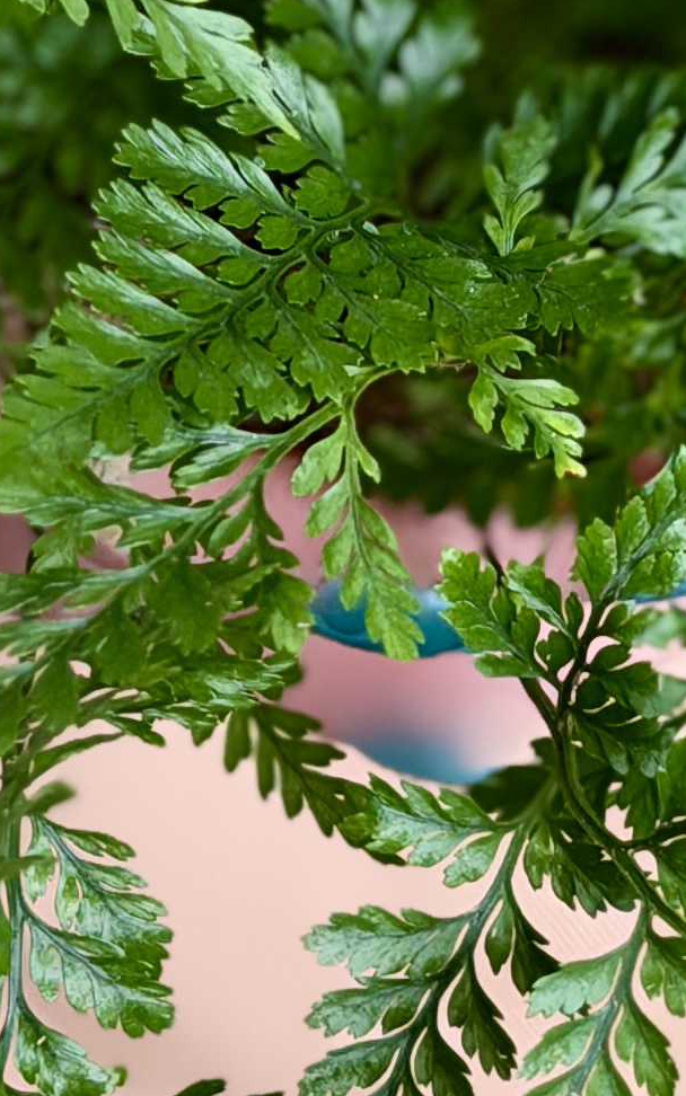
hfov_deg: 6.2
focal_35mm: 211
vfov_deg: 9.8
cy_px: -256
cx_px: 545
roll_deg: +2.3
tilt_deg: -17.6
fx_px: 6308
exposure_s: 1/204
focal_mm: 6.76
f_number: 1.78
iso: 50
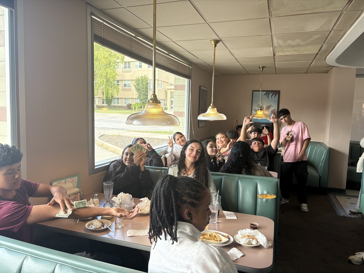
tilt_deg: -4.8
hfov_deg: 67.3
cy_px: 136
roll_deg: -1.7
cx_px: 182
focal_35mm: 26
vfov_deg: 53.1
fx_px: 273
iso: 80
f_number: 1.6
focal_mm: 5.96
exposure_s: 1/230
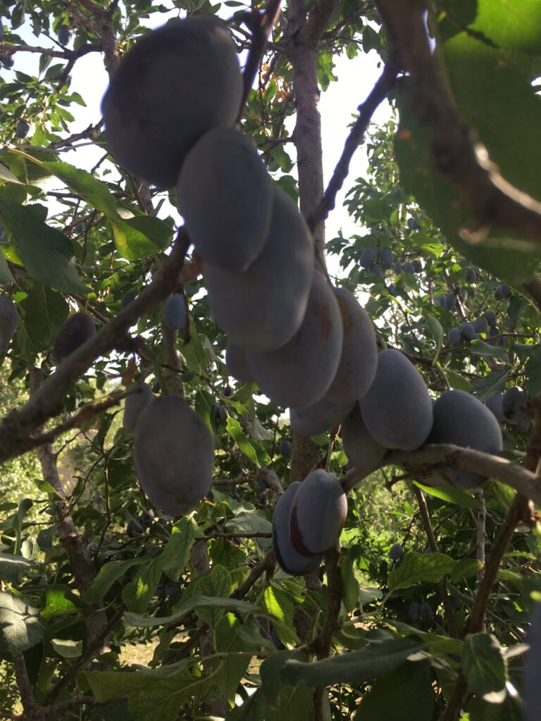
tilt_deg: +12.9
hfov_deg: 48.2
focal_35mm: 29
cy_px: 360
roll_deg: -3.4
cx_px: 270
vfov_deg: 61.7
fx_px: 604
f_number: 2.2
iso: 25
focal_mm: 4.15
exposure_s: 1/227
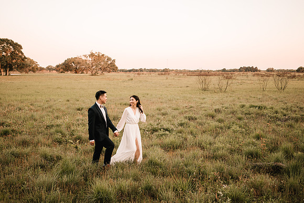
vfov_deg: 36.2
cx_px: 152
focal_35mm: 37
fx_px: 311
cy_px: 102
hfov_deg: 52.1
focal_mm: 35
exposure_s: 1/200
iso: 200
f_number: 2.8
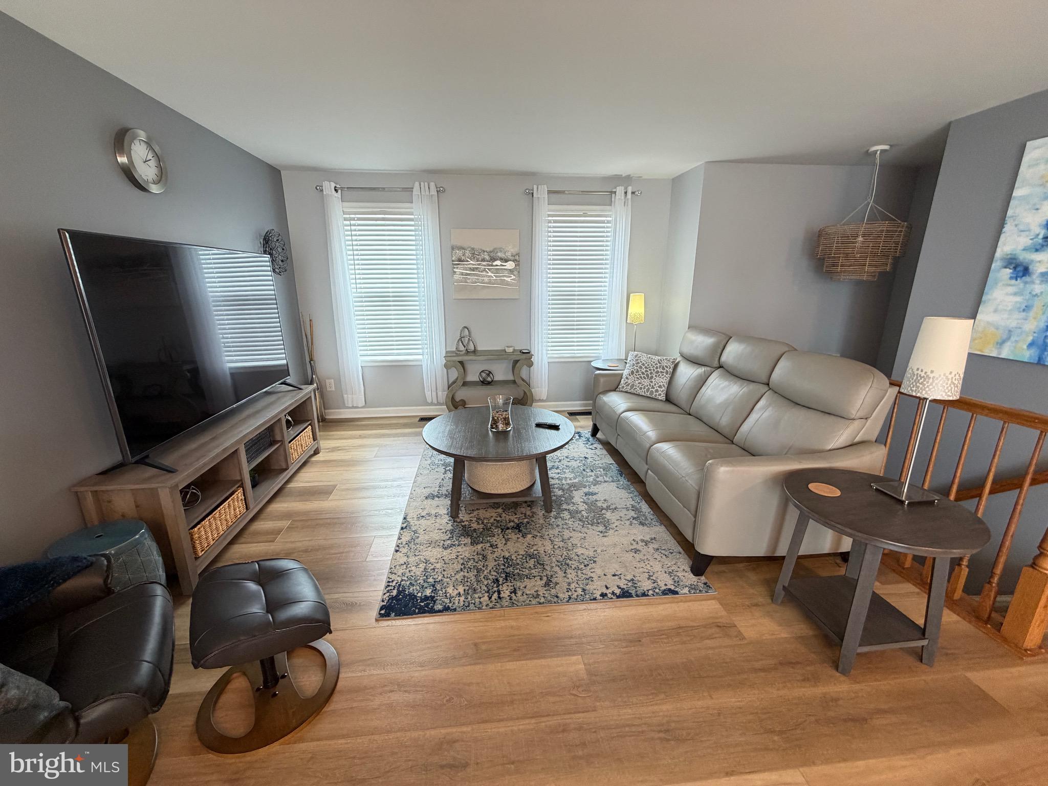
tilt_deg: -15.1
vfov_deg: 85.7
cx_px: 524
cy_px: 393
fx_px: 424
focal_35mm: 14
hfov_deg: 102.1
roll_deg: +0.6
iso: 250
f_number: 2.2
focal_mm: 2.22
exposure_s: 1/60
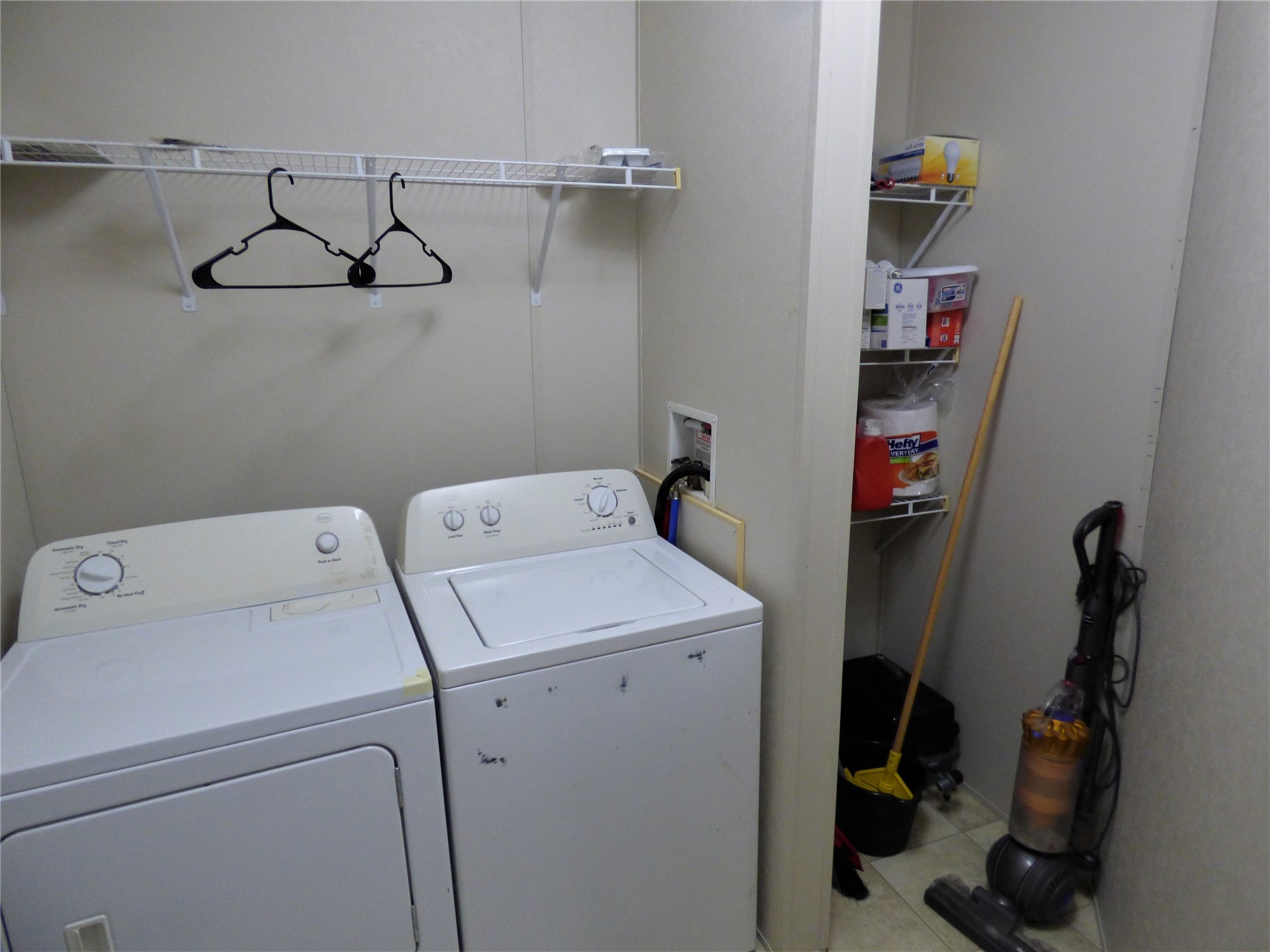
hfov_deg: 81.7
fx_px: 734
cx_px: 635
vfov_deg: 66.0
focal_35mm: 20
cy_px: 476
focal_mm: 3.58
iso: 400
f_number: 2.8
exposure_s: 1/40
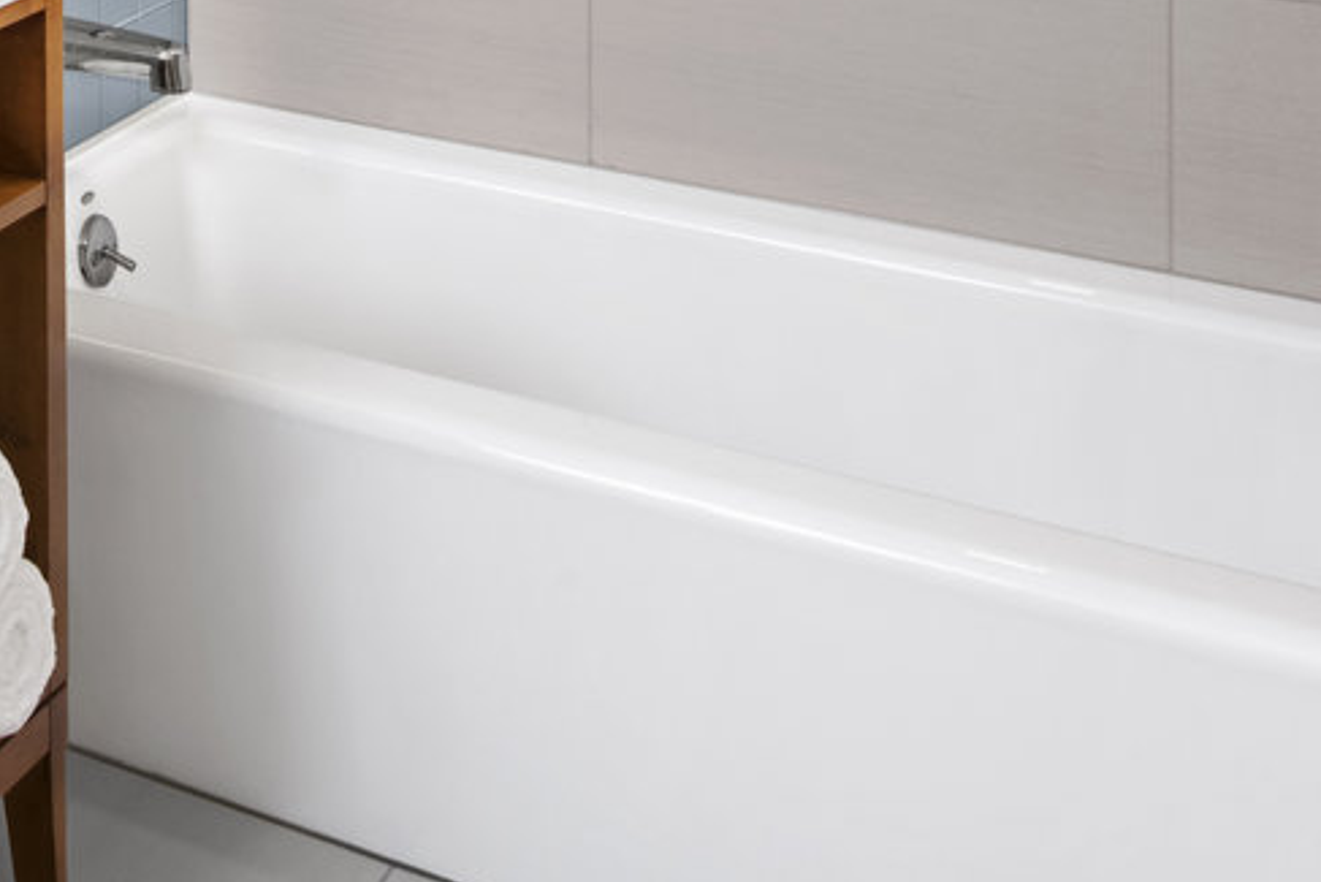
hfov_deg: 27.1
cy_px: -619
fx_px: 2422
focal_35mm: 66
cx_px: -250
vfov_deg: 17.4
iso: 400
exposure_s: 1/25
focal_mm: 18
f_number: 14
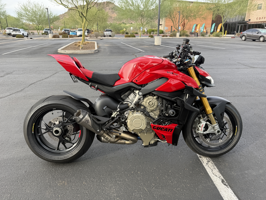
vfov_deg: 56.8
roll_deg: +1.0
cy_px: 100
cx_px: 133
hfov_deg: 71.6
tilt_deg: -18.6
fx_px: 184
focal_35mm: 24
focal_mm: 6.76
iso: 80
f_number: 1.78
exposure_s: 1/539
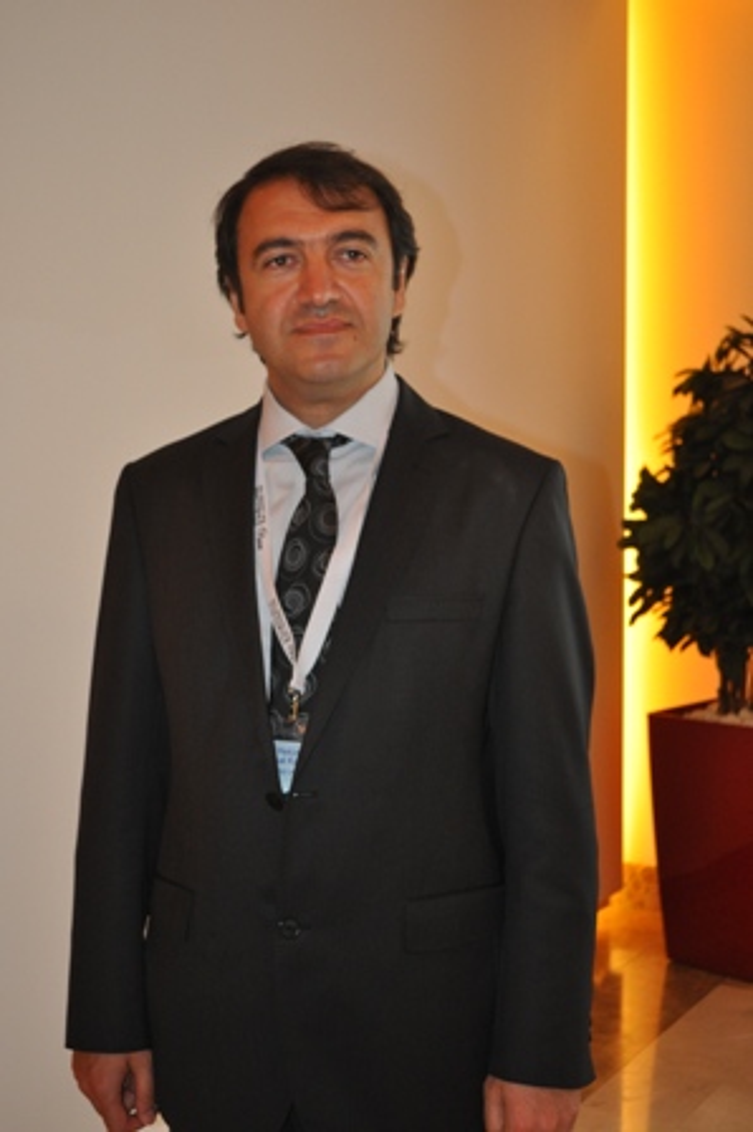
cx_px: 376
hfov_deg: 26.4
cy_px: 566
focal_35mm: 51
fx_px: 1602
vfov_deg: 38.9
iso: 800
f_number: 5
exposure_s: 1/60
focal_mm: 34
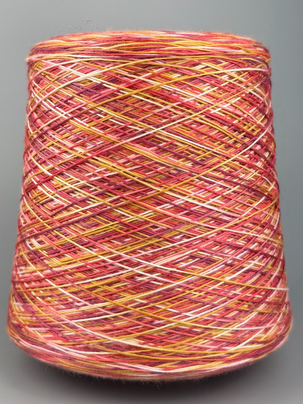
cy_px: 202
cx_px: 152
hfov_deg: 56.8
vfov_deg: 71.6
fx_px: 280
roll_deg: +0.1
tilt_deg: -3.4
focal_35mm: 24
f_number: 1.78
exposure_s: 1/831
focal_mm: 6.76
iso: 80
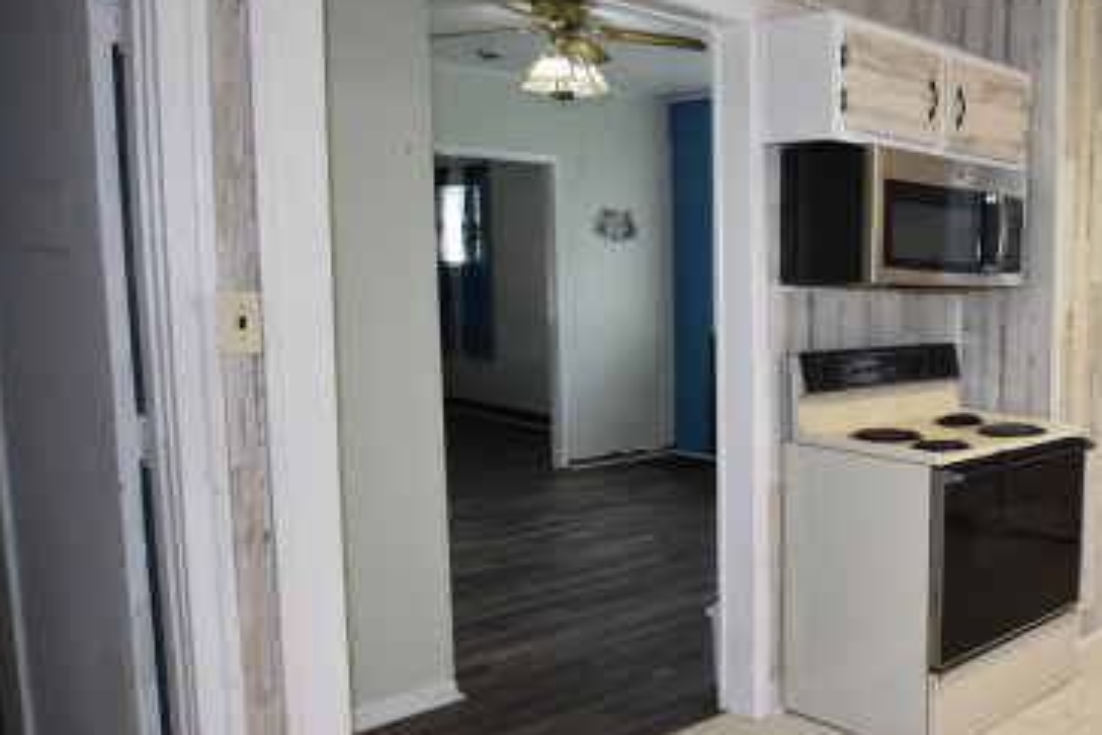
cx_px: 1063
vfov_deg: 42.3
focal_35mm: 31
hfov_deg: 50.6
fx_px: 949
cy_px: 404
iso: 800
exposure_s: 1/100
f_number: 5
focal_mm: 10
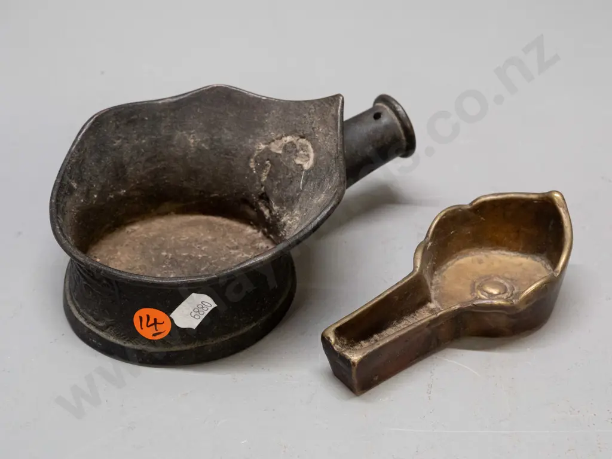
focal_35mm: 60
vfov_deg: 24.4
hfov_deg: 32.2
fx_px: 1061
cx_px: 306
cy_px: 230
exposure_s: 1/125
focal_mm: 30
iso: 3200
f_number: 5
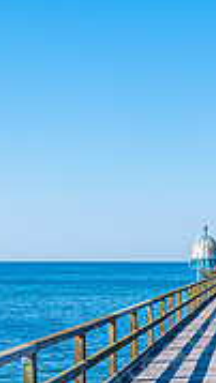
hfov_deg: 12.8
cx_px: 263
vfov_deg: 22.9
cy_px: 287
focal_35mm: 92
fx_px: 935
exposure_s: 1/1000
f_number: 3.2
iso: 50
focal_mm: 35
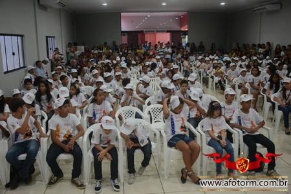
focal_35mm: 36
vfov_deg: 36.9
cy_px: 97
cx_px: 146
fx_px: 291
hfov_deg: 53.1
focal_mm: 24
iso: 1600
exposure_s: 1/80
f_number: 3.8
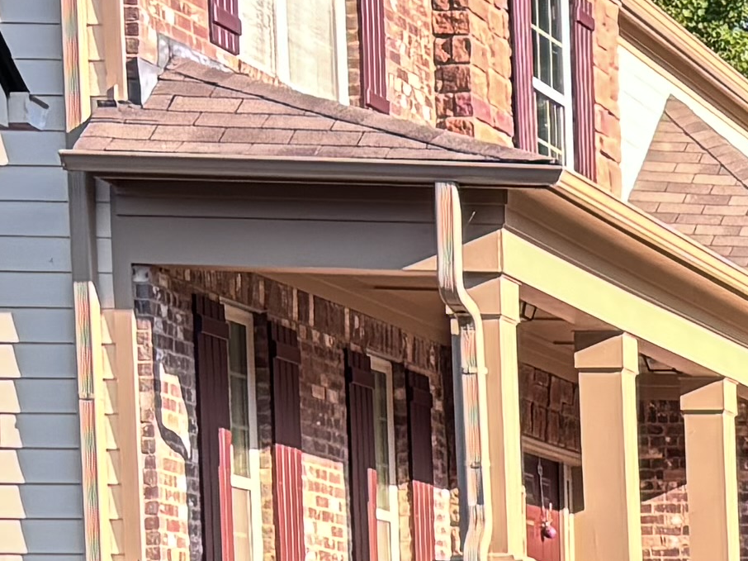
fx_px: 3543
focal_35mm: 164
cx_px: 1955
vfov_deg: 8.6
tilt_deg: -3.9
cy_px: 1086
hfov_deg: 10.1
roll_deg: +0.2
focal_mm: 5.96
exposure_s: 1/243
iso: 40
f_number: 1.6
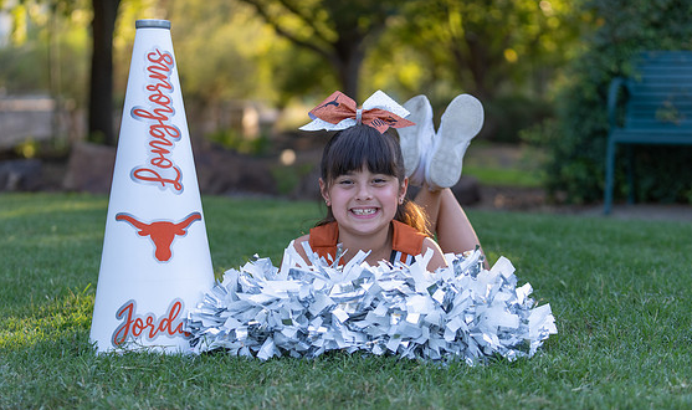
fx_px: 1636
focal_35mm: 88
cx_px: 343
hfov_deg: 23.9
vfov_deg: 14.3
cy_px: 257
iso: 200
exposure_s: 1/320
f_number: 2.8
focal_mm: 70
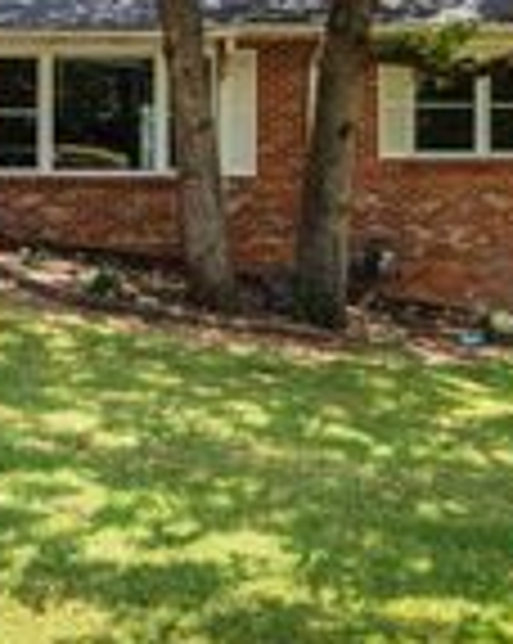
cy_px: 146
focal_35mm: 60
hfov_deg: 24.6
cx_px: 50
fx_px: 1141
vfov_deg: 30.9
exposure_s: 1/160
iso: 200
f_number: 9
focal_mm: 12.2
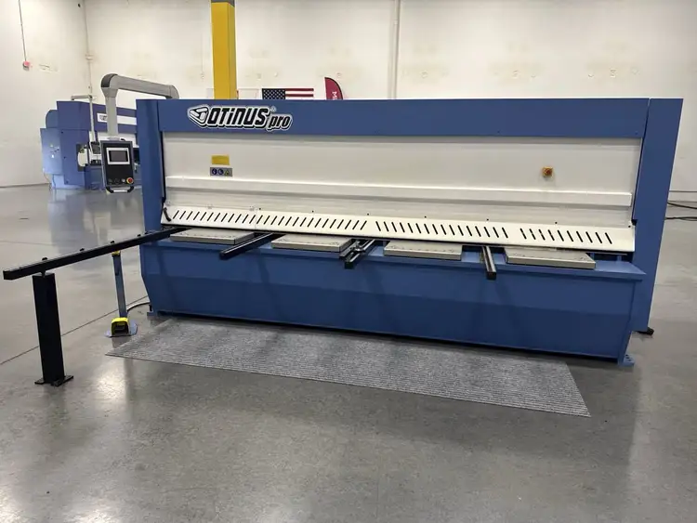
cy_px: 262
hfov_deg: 71.6
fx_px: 483
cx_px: 348
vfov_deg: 56.8
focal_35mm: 24
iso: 200
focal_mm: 6.8
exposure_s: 1/80
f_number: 1.8
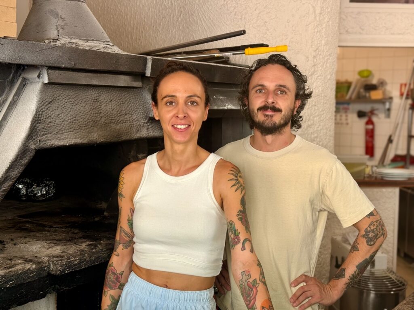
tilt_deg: -4.5
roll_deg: -1.2
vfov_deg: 30.3
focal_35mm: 48
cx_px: 207
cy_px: 155
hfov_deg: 39.7
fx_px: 574
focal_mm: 6.76
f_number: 1.78
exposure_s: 1/80
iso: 100
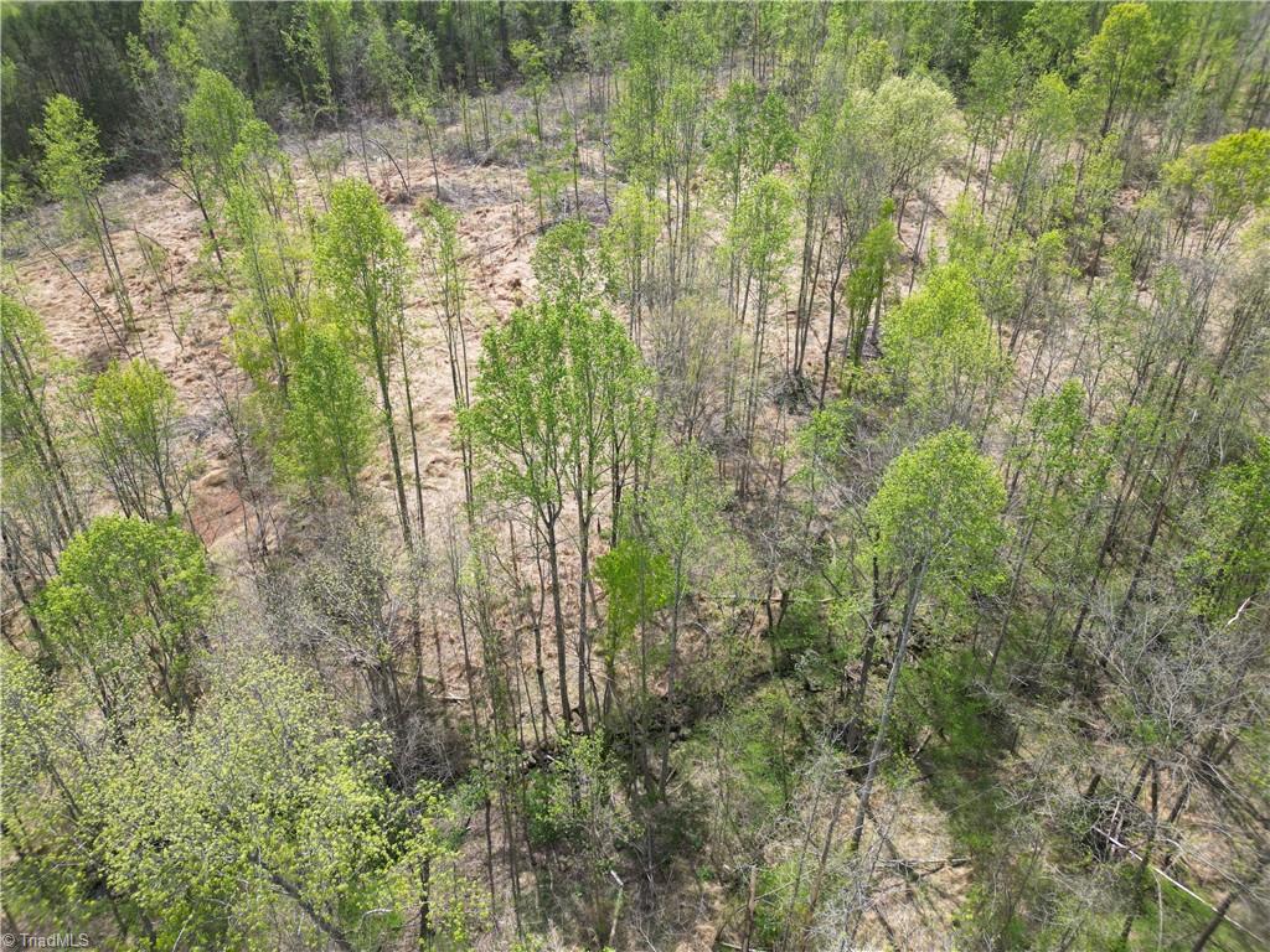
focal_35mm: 24
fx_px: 881
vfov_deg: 56.8
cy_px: 476
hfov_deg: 71.6
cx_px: 635
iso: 100
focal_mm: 6.72
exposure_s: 1/1250
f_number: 1.7
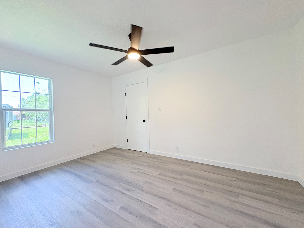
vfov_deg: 85.7
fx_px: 123
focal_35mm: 14
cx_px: 152
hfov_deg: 102.1
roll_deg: +2.8
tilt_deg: +0.3
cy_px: 114
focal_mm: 2.22
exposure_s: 1/62
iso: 64
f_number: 2.2
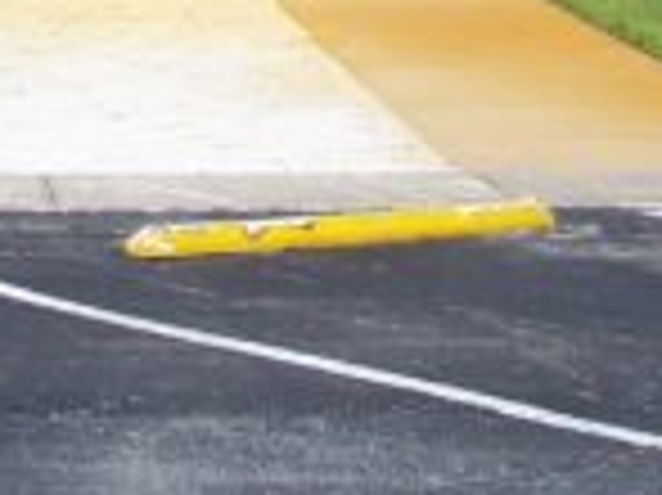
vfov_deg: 7.3
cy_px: -648
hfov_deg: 10.1
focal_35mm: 193
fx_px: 3688
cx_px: -185
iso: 64
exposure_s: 1/640
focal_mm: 7.8
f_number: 4
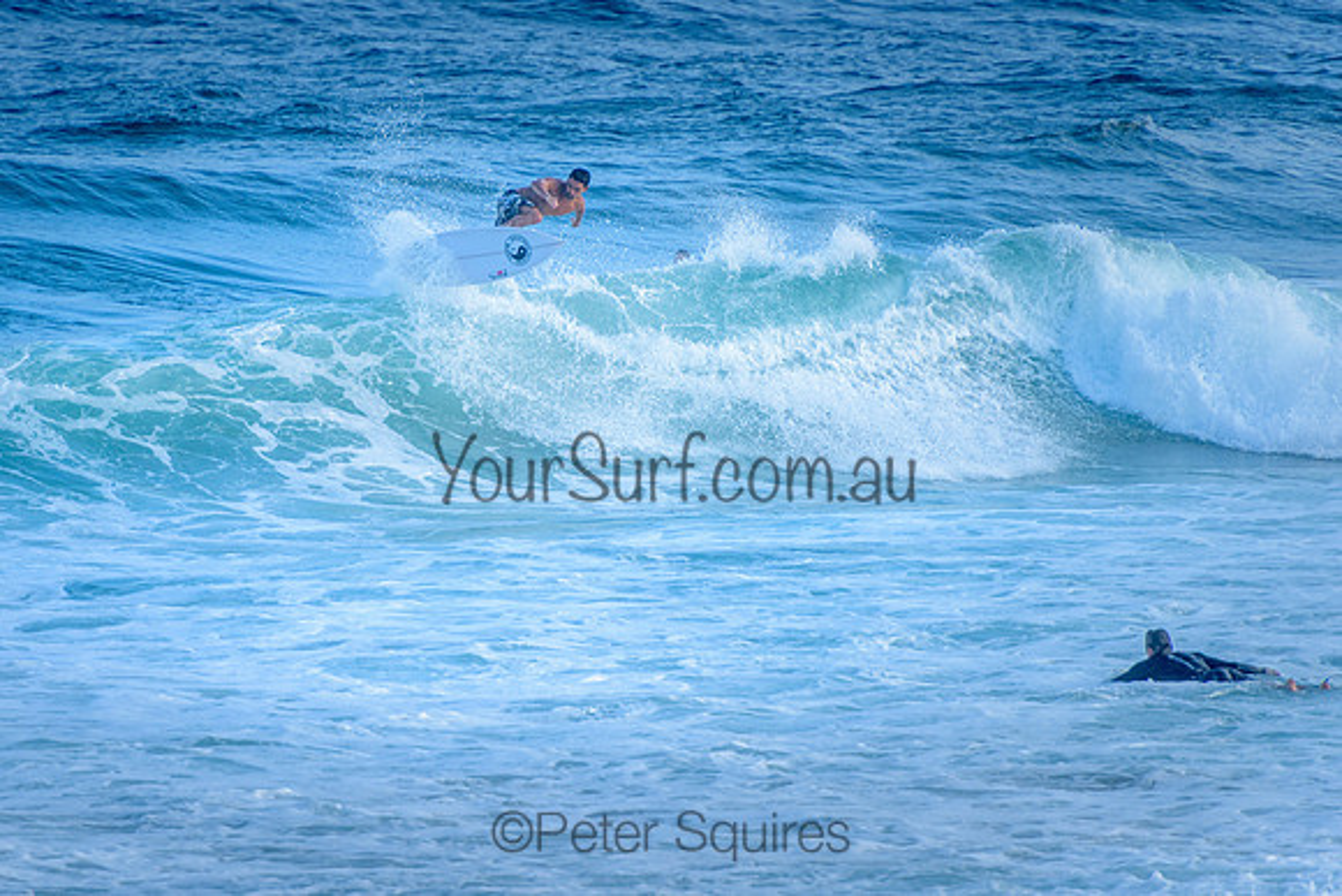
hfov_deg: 4.2
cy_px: 347
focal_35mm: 491
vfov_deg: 2.8
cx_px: 519
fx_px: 18293
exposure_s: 1/1250
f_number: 5.6
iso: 450
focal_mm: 400
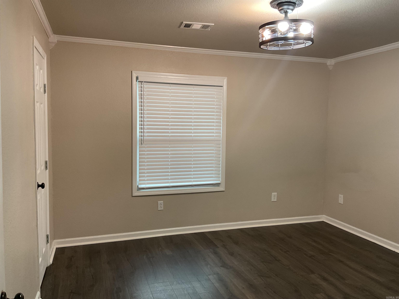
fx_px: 334
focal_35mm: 29
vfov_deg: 48.2
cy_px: 150
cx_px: 200
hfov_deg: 61.7
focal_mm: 3
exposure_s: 1/50
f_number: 1.8
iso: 100
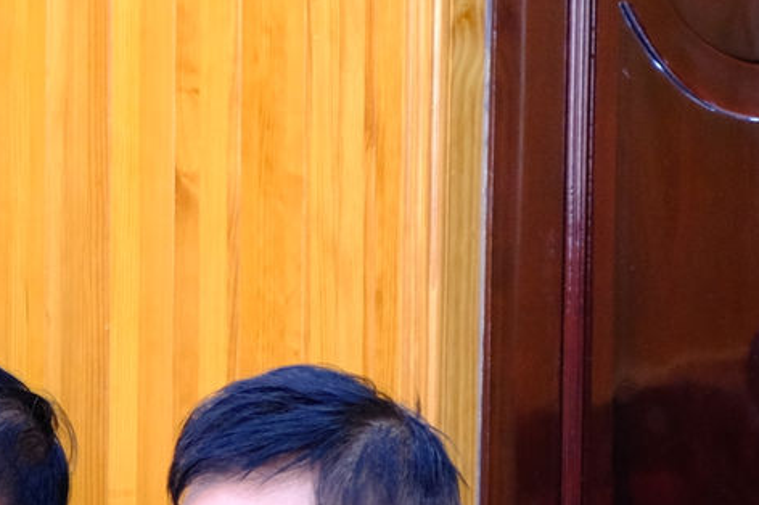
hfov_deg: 5.4
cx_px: -111
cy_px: 591
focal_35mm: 382
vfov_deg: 3.6
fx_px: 8048
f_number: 4
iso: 1250
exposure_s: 1/60
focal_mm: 58.6
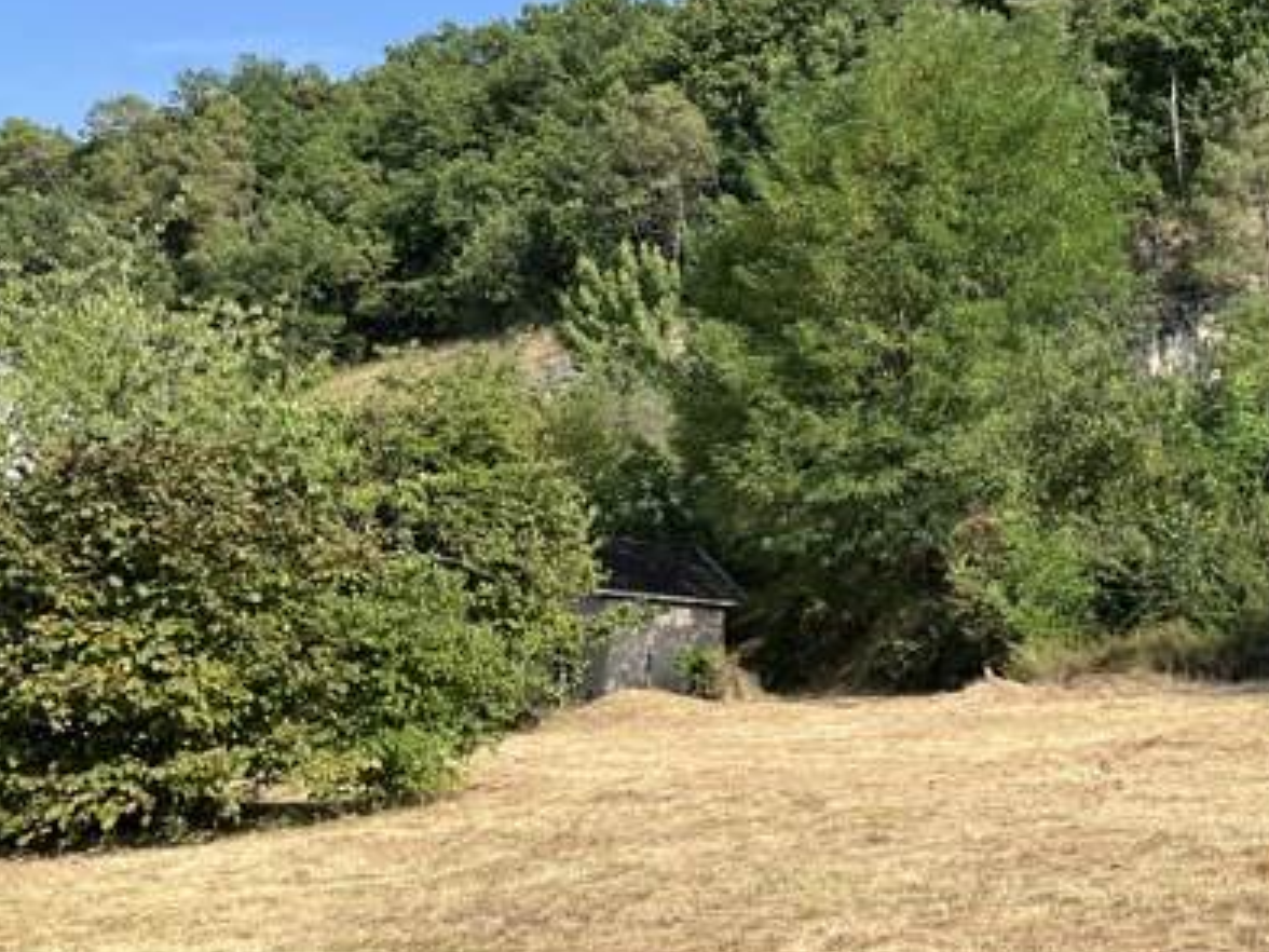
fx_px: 1943
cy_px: 674
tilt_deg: +6.4
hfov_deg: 34.0
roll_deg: +0.3
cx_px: 1162
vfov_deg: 27.3
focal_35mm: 53
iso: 50
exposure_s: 1/1890
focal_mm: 5.1
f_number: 1.6
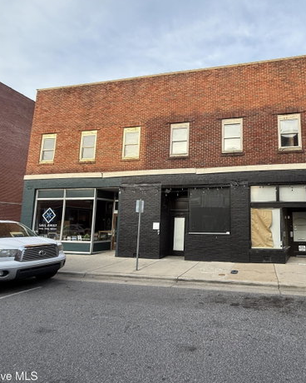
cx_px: 218
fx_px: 215
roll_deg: -0.8
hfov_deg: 67.6
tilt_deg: +7.9
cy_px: 195
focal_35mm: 19
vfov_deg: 83.3
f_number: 2.2
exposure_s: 1/187
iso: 50
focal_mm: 2.22
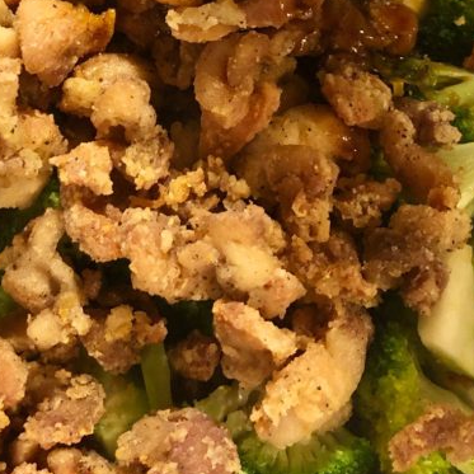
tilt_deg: -49.4
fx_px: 1053
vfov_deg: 22.9
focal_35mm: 68
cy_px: -118
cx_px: 146
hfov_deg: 25.2
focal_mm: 3.99
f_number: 1.8
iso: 80
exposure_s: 1/15
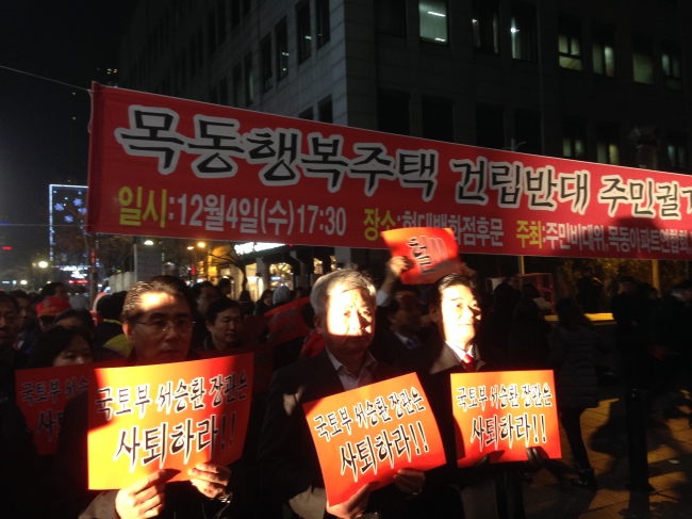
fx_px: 659
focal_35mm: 33
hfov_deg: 55.4
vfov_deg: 42.9
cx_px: 346
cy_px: 260
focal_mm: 4.12
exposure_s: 1/20
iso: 160
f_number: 2.4
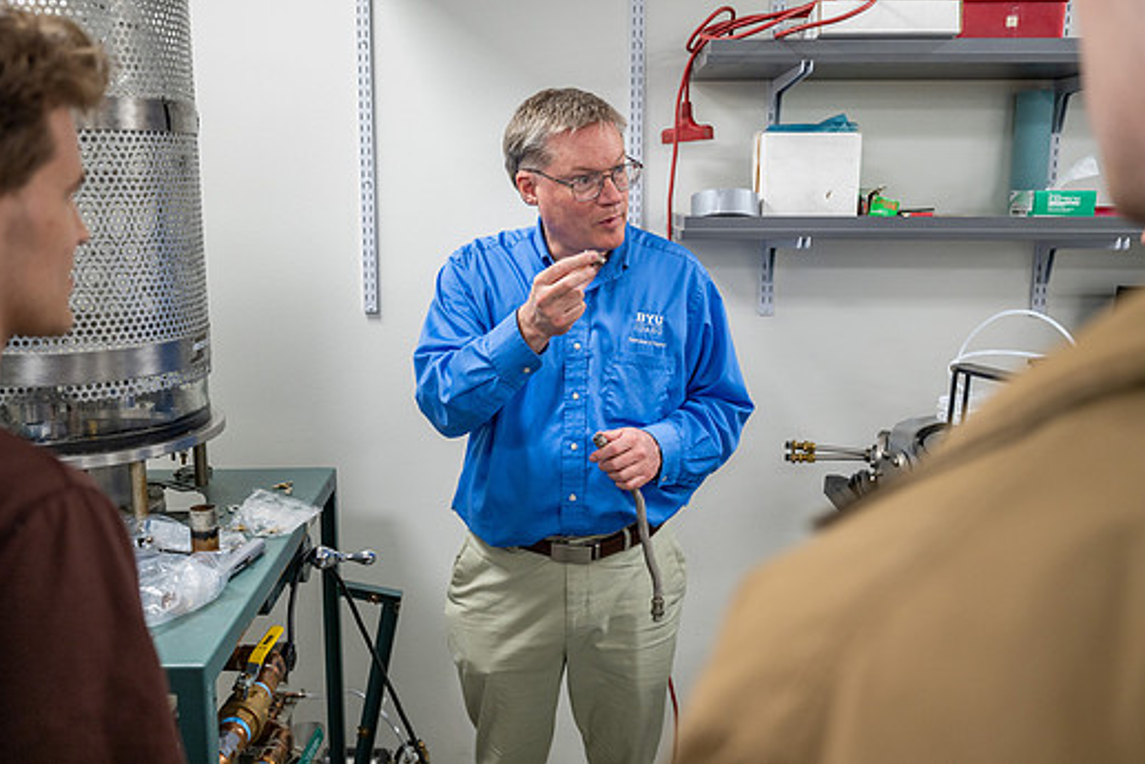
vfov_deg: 38.9
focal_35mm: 34
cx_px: 536
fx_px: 1082
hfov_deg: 55.7
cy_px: 357
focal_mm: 29
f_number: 2.8
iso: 400
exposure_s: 1/125
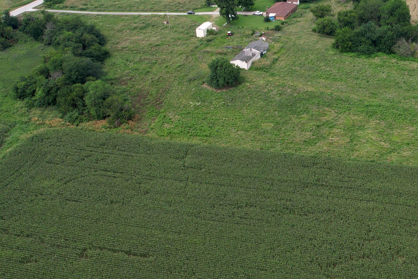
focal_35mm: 57
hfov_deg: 33.2
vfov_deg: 23.7
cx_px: 378
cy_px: 107
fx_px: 662
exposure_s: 1/1000
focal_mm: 8.38
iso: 100
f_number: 2.8
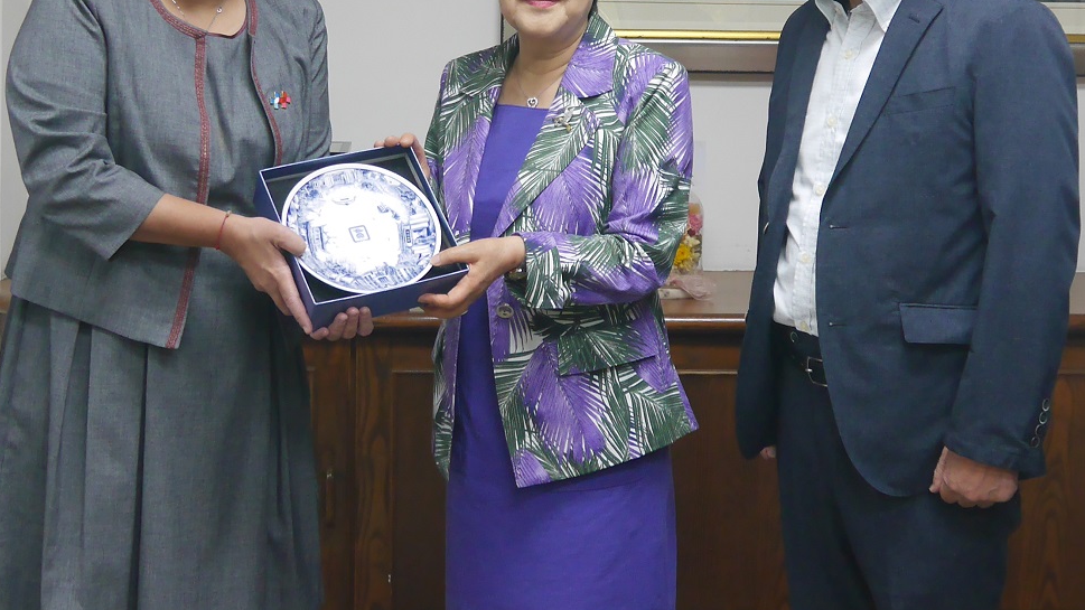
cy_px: 27
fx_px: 1812
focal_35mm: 63
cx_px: 551
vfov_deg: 18.7
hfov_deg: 33.3
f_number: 3.5
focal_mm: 14
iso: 640
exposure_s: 1/60
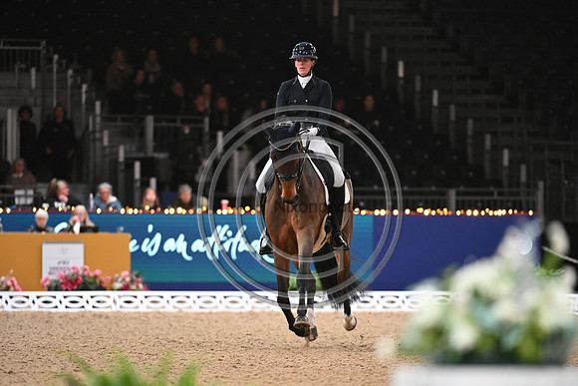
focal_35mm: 350
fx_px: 5620
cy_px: 193
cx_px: 289
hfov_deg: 5.9
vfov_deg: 3.9
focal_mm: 350
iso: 6400
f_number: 4
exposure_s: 1/640
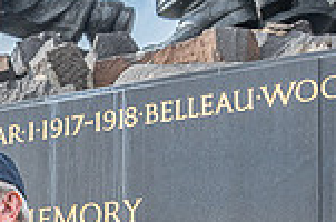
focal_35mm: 131
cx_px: -216
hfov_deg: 14.3
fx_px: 1220
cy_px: 294
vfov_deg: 10.2
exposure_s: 1/400
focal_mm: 34
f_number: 10
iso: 500
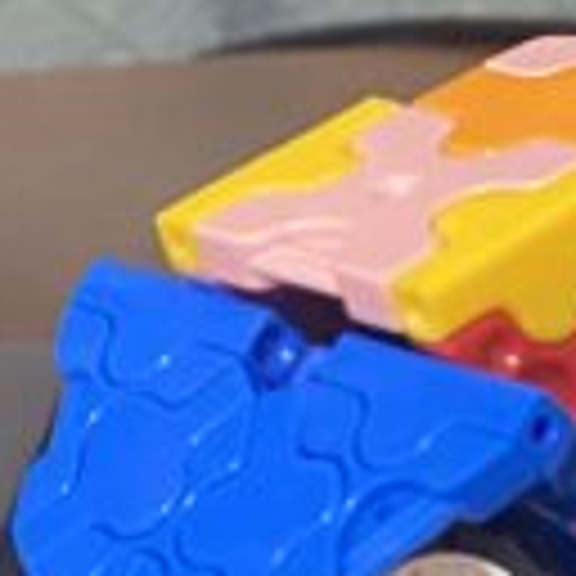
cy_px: 824
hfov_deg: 8.8
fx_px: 3464
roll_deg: +2.3
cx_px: 1278
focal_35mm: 184
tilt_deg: -28.7
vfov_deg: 9.3
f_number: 1.8
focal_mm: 4.25
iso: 500
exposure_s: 1/33
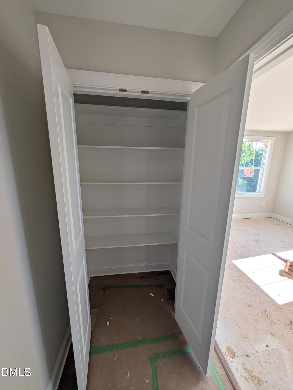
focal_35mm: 12
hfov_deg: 94.6
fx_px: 135
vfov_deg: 110.5
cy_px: 195
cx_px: 146
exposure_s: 1/226
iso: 52
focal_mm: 2.02
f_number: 1.7
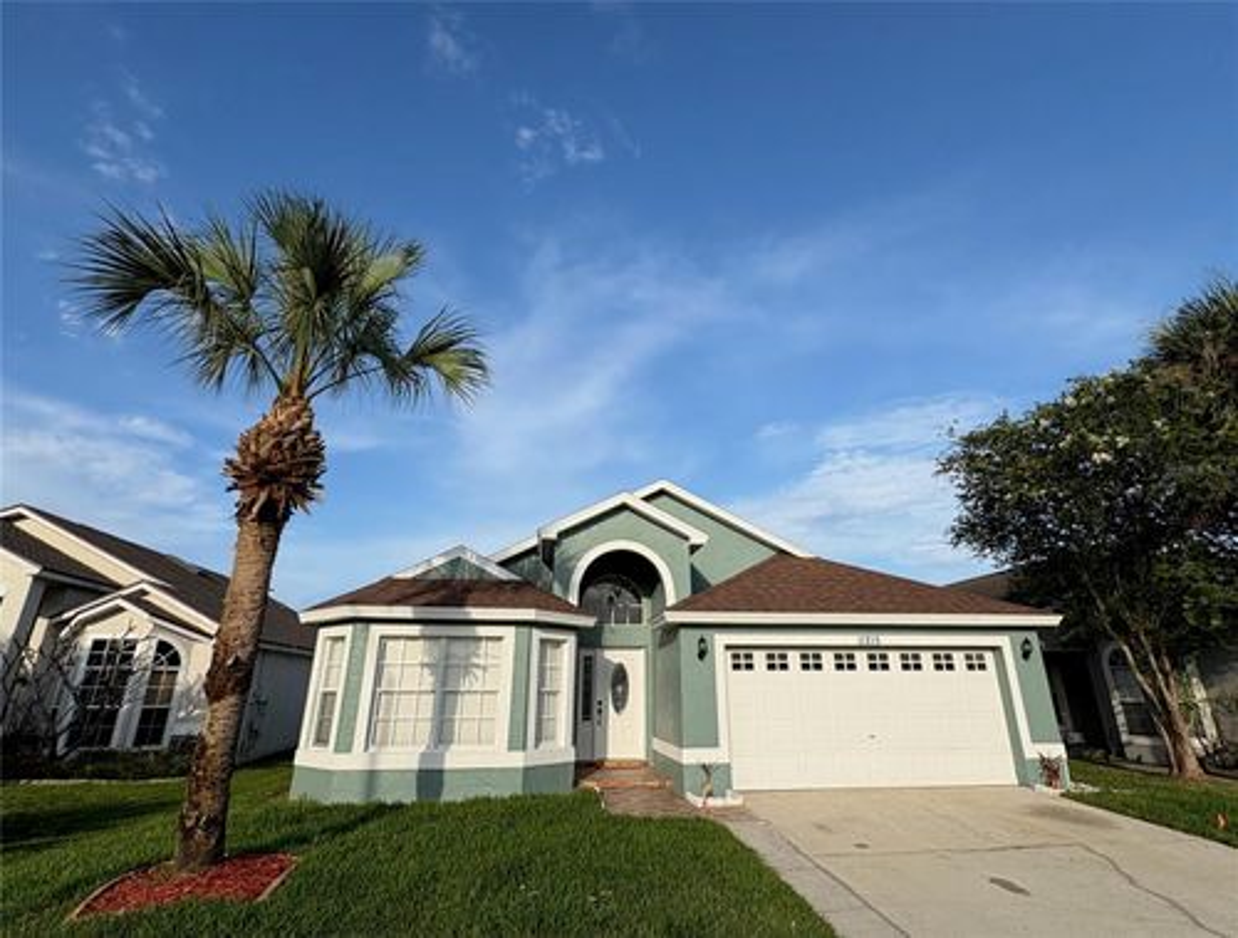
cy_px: 469
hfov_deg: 101.8
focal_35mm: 14
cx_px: 619
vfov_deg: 86.1
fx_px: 503
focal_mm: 2.22
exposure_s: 1/2208
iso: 50
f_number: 2.2
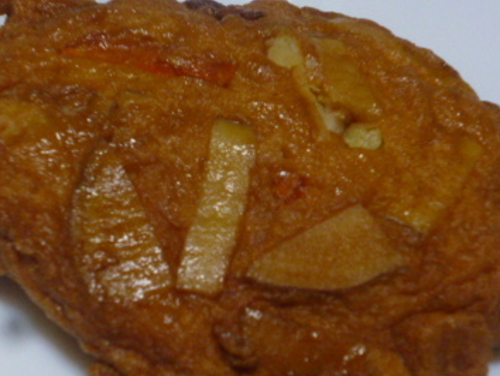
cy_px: 226
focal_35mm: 65
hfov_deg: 29.8
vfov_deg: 22.6
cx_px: 210
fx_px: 940
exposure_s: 1/50
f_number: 3.1
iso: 400
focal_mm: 6.4
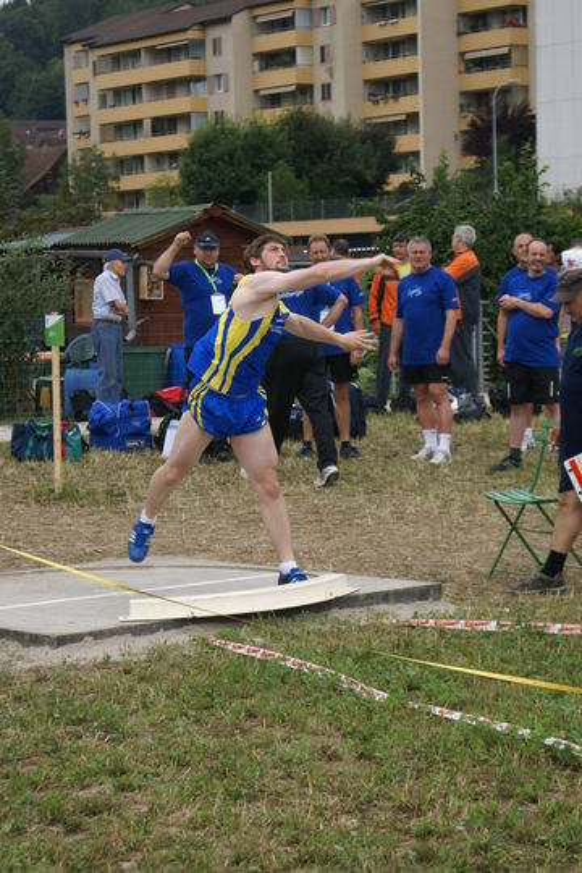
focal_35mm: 105
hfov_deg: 13.0
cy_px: 436
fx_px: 2546
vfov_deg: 19.5
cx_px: 291
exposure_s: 1/250
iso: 100
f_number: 5.6
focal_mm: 70
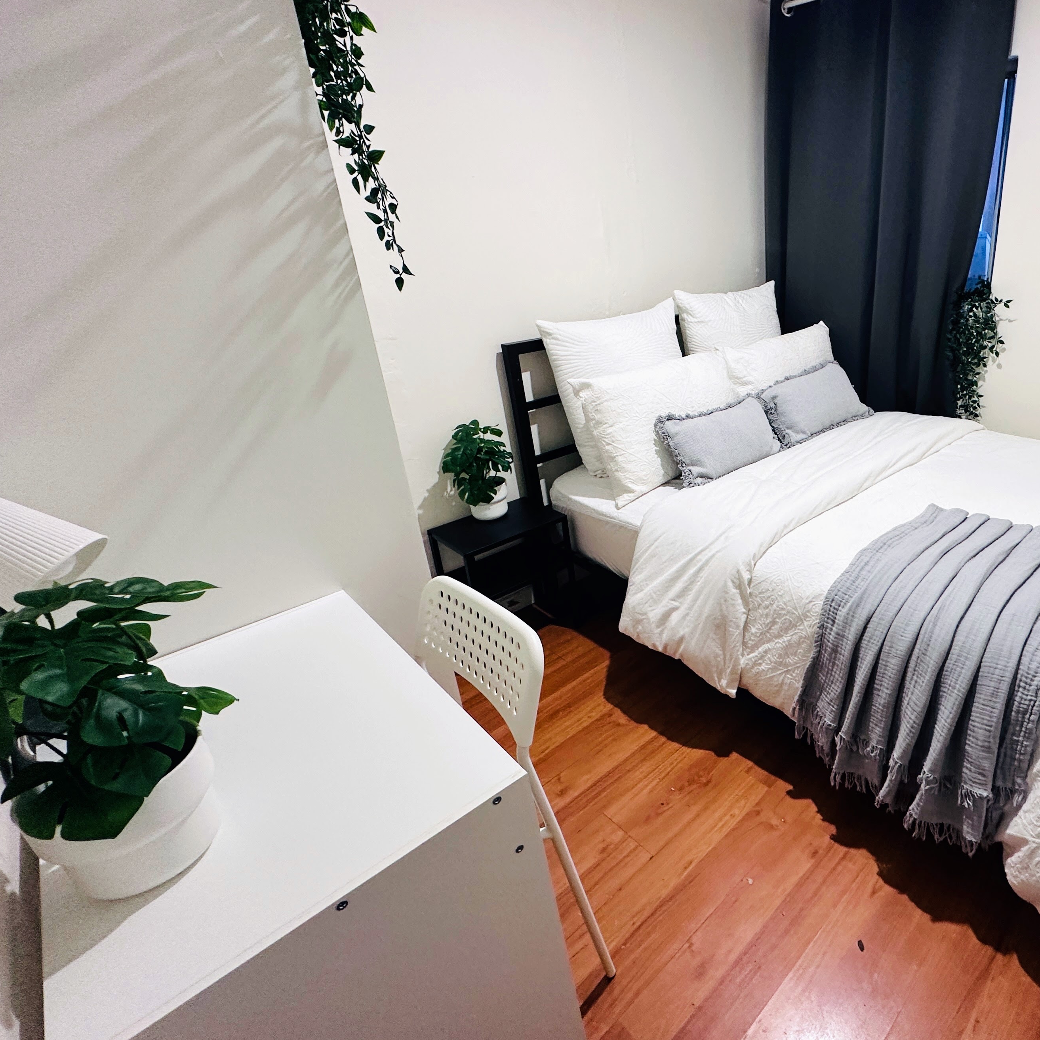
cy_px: 490
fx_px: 646
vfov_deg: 77.6
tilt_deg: -22.2
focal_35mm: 19
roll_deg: +1.7
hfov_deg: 74.1
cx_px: 731
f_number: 2.2
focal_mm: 2.22
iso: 200
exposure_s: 1/50
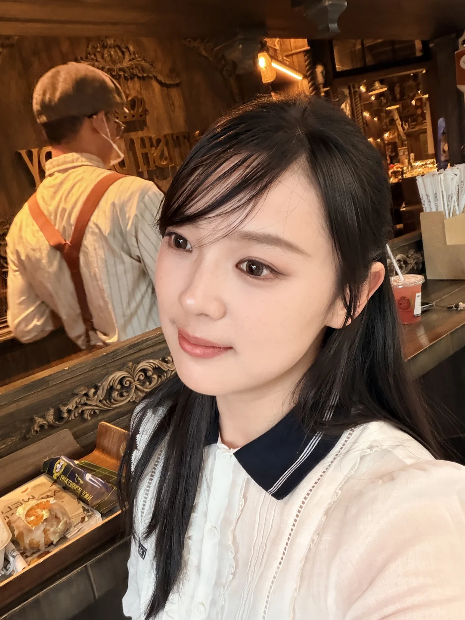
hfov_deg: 46.8
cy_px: 310
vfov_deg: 60.0
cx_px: 232
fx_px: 537
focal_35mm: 30
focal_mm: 2.71
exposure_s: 1/60
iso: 320
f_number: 1.9
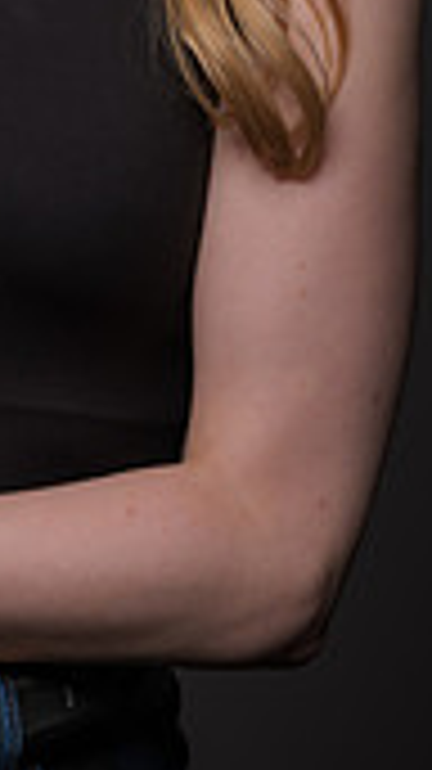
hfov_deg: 4.2
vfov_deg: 7.4
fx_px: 5914
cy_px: -189
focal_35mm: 290
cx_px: -135
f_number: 9
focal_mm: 105
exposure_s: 1/250
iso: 50
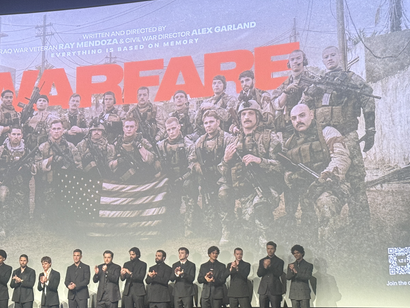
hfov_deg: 24.1
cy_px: 148
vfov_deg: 18.2
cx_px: 151
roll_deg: +1.4
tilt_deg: +8.3
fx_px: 959
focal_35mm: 81
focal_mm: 6.76
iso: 250
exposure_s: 1/36
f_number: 1.78
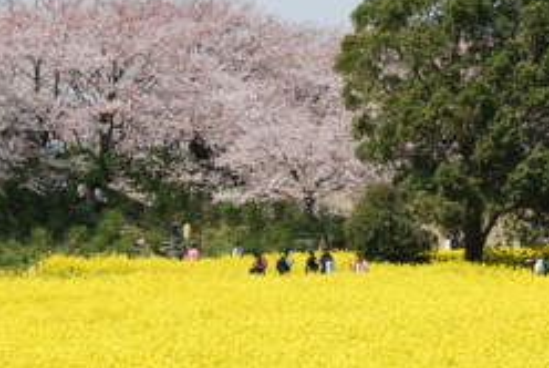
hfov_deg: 10.1
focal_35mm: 204
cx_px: 283
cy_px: 156
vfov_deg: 6.8
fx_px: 3113
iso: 140
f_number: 10
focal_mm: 75
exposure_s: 1/250
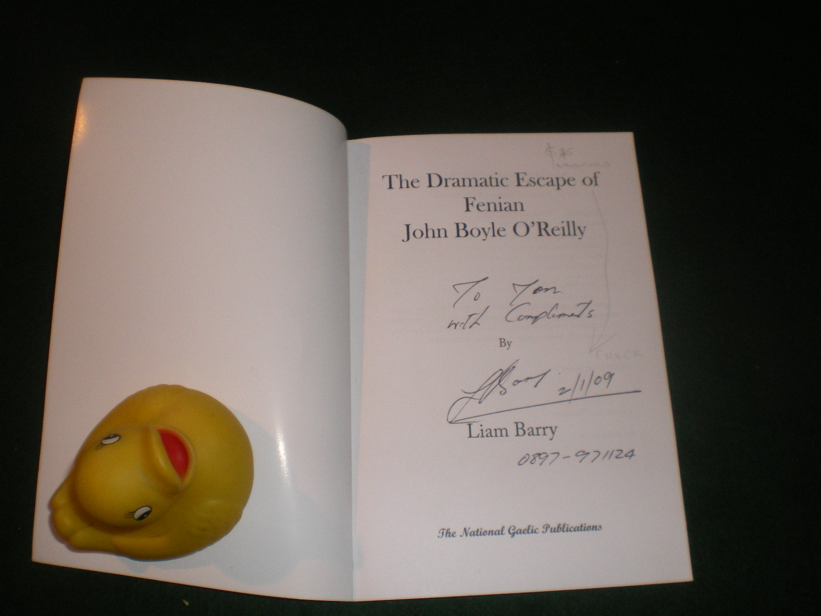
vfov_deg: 37.7
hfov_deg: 49.0
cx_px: 410
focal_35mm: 38
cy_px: 308
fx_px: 901
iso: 200
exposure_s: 1/50
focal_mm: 6.3
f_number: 4.6
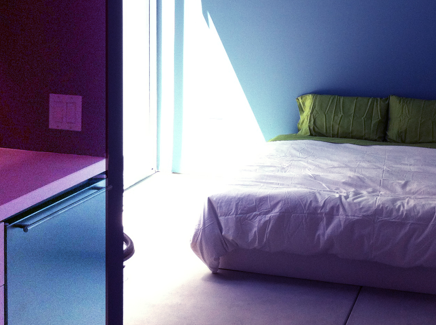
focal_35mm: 72
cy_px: 20
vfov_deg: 19.9
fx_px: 905
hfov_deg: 27.0
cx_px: 173
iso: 100
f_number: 2.8
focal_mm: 3.85
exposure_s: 1/120
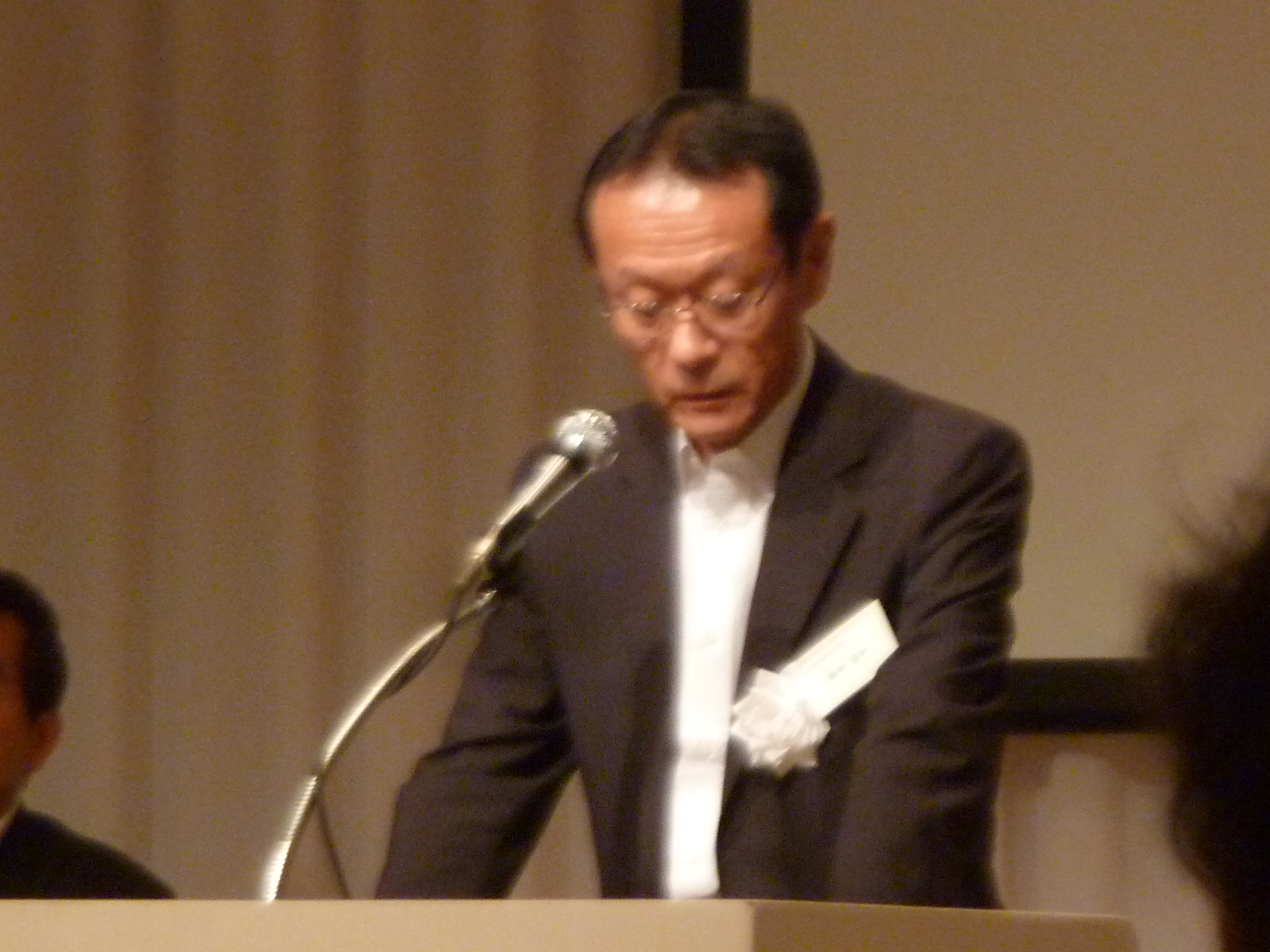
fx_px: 18417
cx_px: 635
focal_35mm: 502
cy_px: 476
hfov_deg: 3.9
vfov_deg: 3.0
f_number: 4.8
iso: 400
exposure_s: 1/60
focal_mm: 45.7
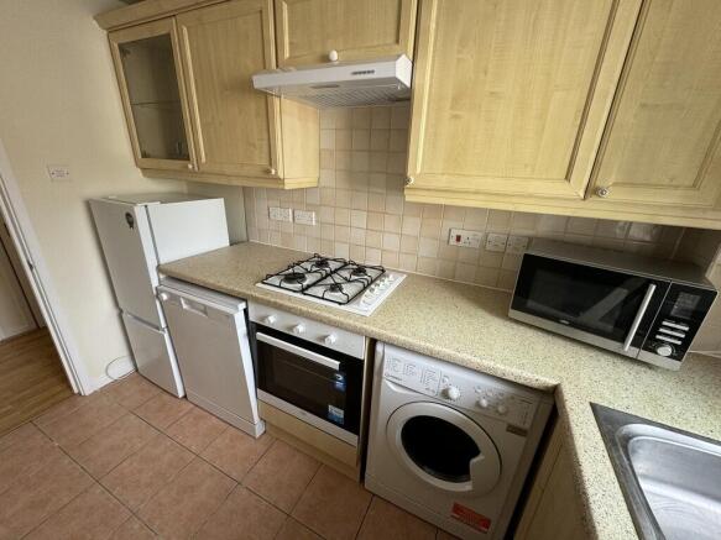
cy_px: 270
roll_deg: -2.5
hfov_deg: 102.1
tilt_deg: -21.4
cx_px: 360
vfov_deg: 85.7
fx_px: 292
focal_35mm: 14
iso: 100
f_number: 2.2
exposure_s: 1/99
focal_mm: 2.22
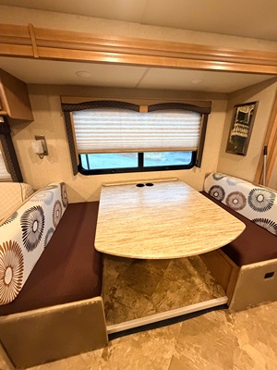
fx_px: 149
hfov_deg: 85.7
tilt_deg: -19.6
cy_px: 185
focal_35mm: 14
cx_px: 138
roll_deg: +1.8
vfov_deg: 102.1
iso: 800
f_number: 2.2
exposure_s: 1/60
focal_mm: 2.22
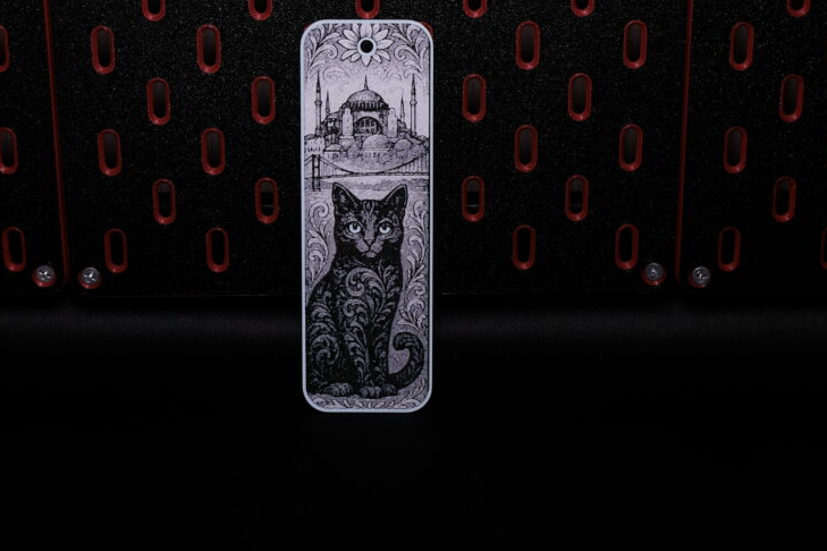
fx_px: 1516
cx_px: 368
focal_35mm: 66
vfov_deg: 20.6
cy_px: 231
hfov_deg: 30.5
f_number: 4.7
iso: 250
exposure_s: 1/15
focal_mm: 31.4
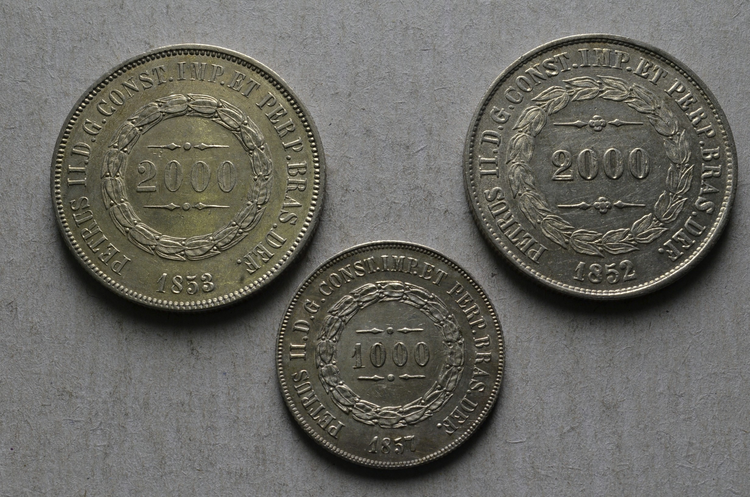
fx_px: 1435
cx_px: 375
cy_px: 248
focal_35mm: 69
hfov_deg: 29.3
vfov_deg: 19.6
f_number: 14
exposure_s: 1/250
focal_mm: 46
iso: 400
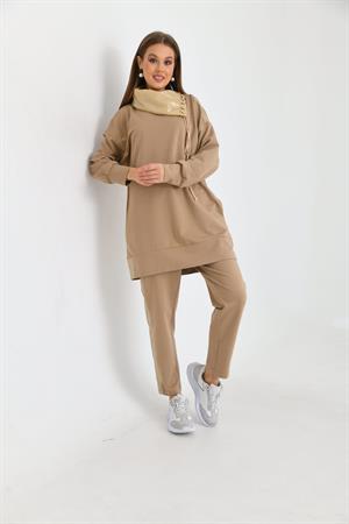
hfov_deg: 31.9
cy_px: 262
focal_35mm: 42
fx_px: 611
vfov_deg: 46.4
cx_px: 174
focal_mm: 42
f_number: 5.6
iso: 100
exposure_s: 1/125
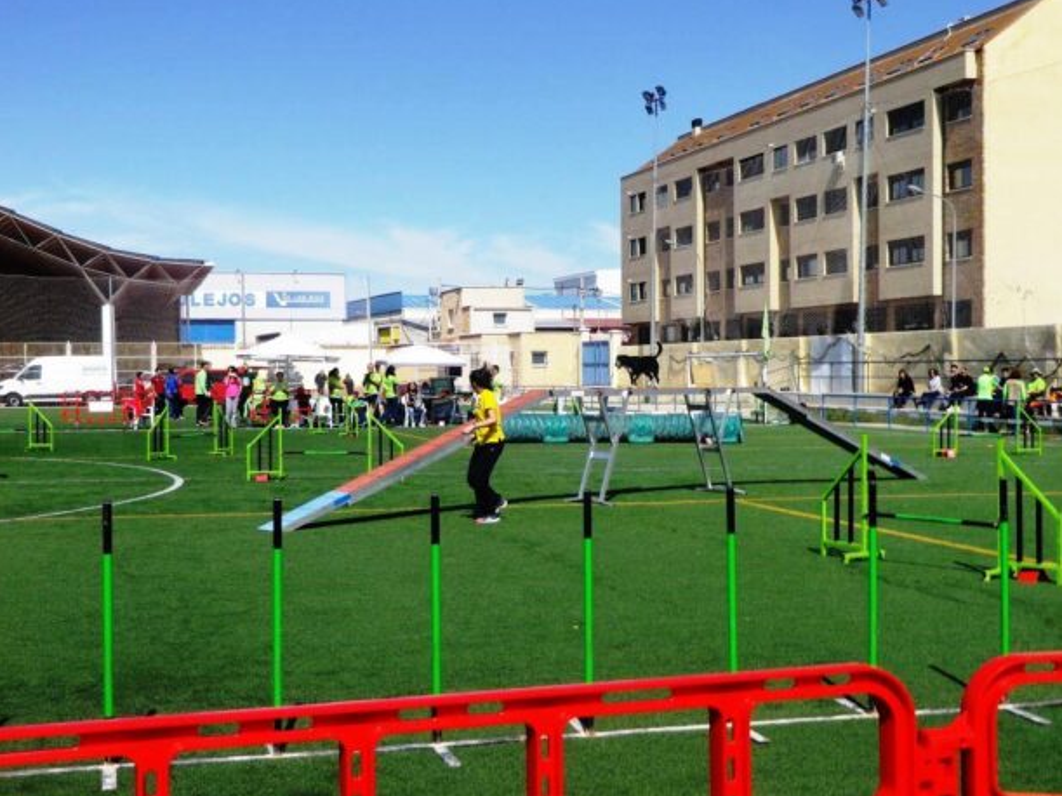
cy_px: 396
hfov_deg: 40.4
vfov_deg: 30.9
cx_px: 539
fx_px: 1442
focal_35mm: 47
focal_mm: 8.2
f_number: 4.2
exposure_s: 1/1000
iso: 80
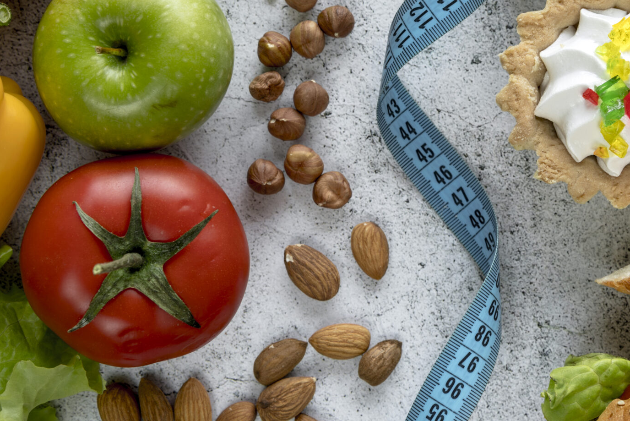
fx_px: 1401
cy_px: 101
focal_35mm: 80
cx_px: 387
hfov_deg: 25.3
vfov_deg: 17.0
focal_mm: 43
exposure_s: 1/8
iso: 100
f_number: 7.1
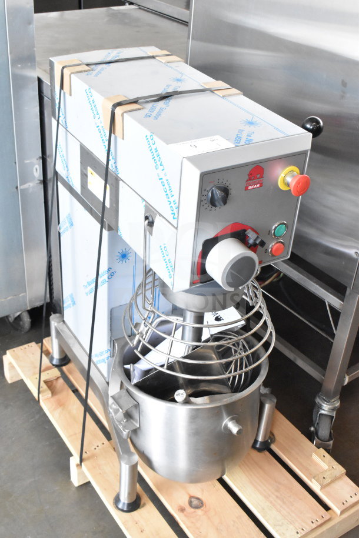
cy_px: 269
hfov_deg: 30.8
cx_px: 180
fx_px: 651
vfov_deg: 45.0
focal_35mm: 44
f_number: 8
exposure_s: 1/250
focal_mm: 29
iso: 6400
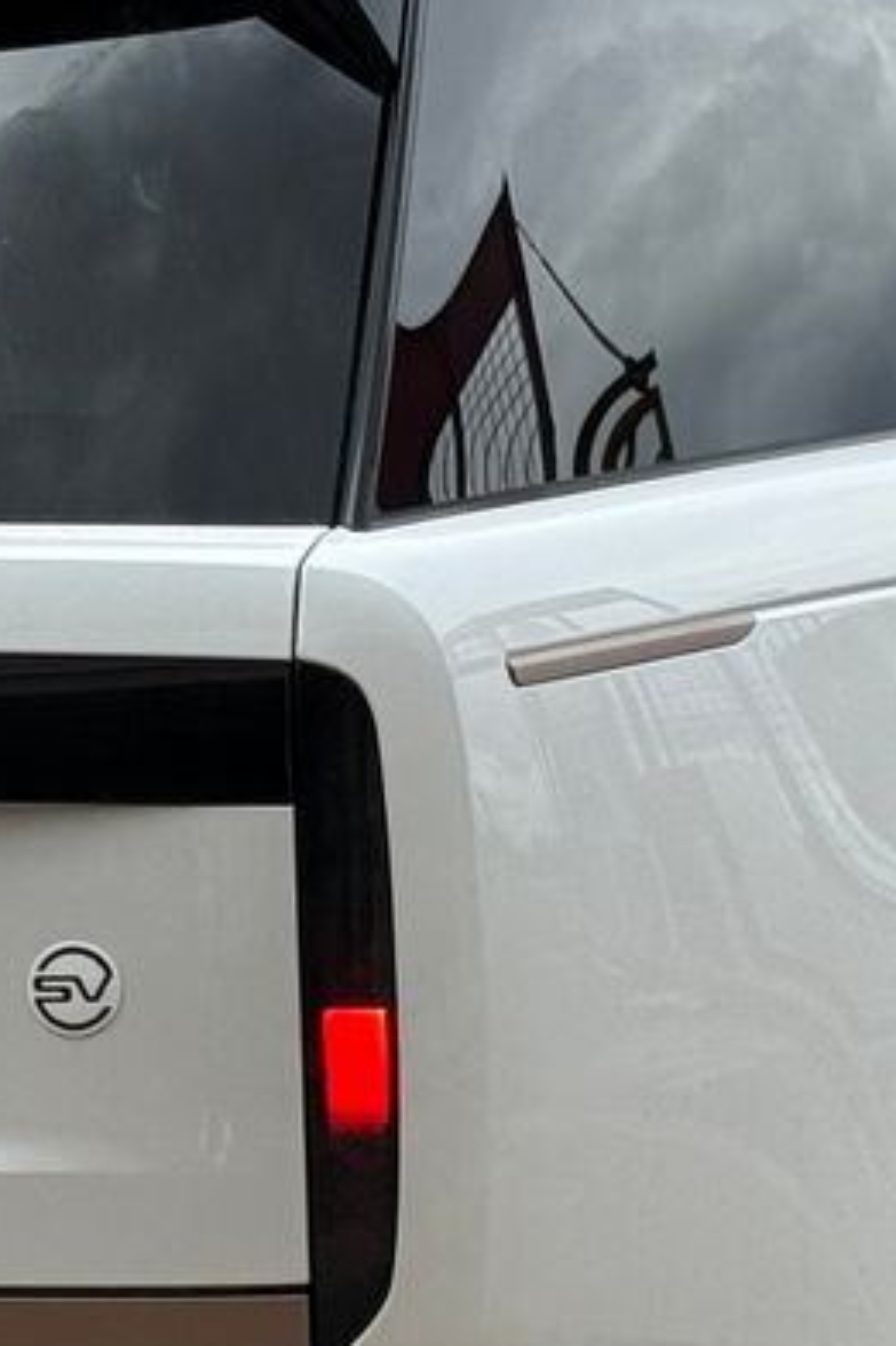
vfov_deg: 10.1
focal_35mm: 204
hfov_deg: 6.7
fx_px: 7622
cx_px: 529
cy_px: 1040
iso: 64
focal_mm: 6.76
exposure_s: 1/3096
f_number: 1.78
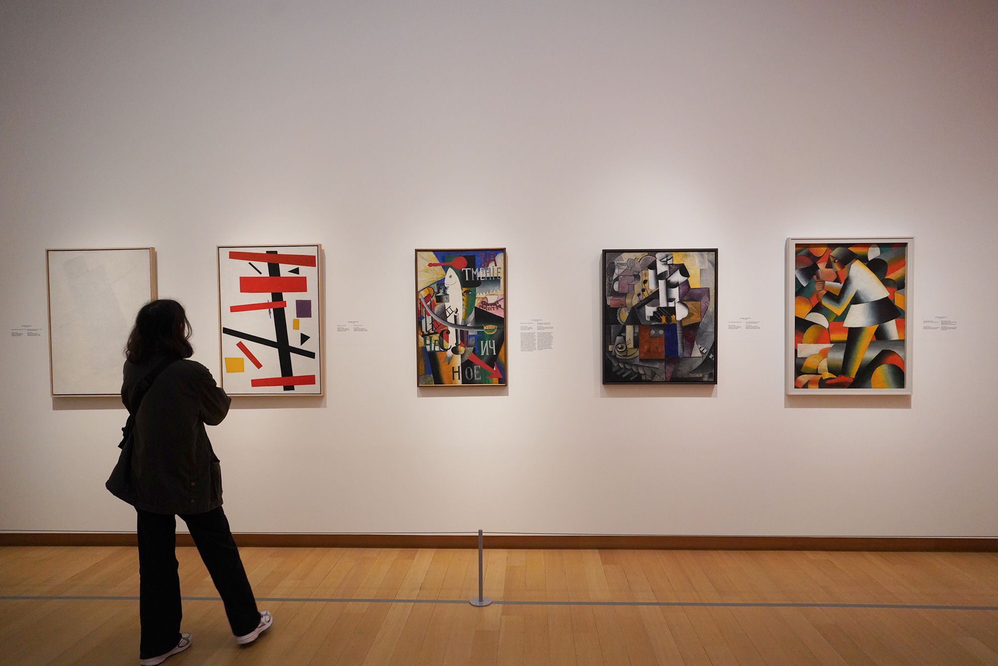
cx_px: 499
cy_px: 333
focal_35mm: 24
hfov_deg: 73.7
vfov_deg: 53.1
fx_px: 665
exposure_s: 1/80
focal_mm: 24
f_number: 5
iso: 3200
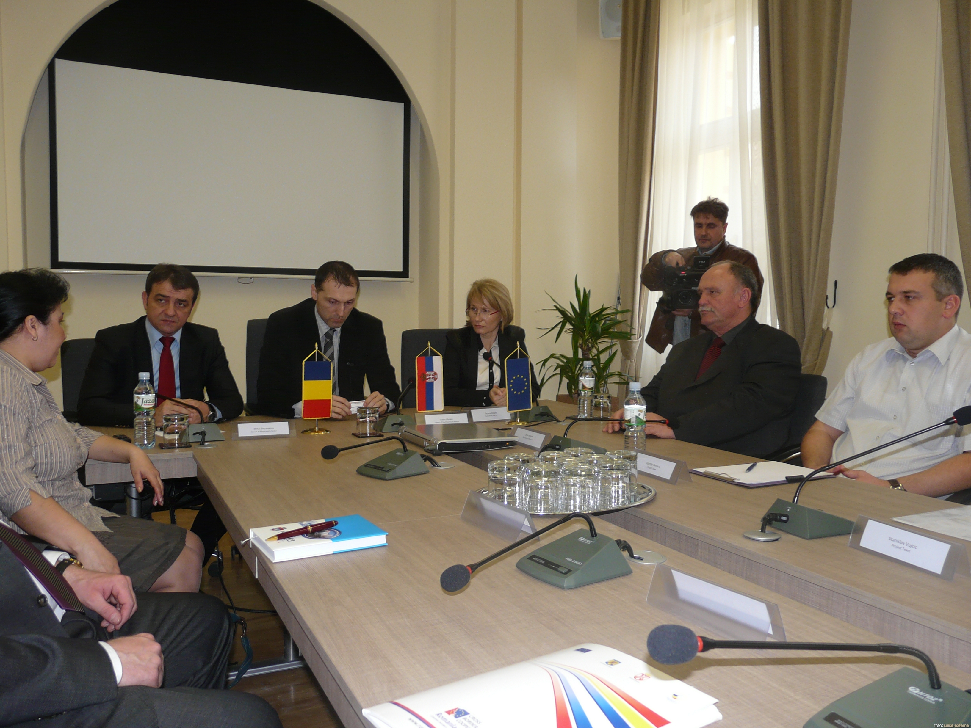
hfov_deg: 63.4
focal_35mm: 28
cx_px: 486
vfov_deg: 49.7
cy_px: 364
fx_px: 785
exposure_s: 1/30
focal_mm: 4.6
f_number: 2.8
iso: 100
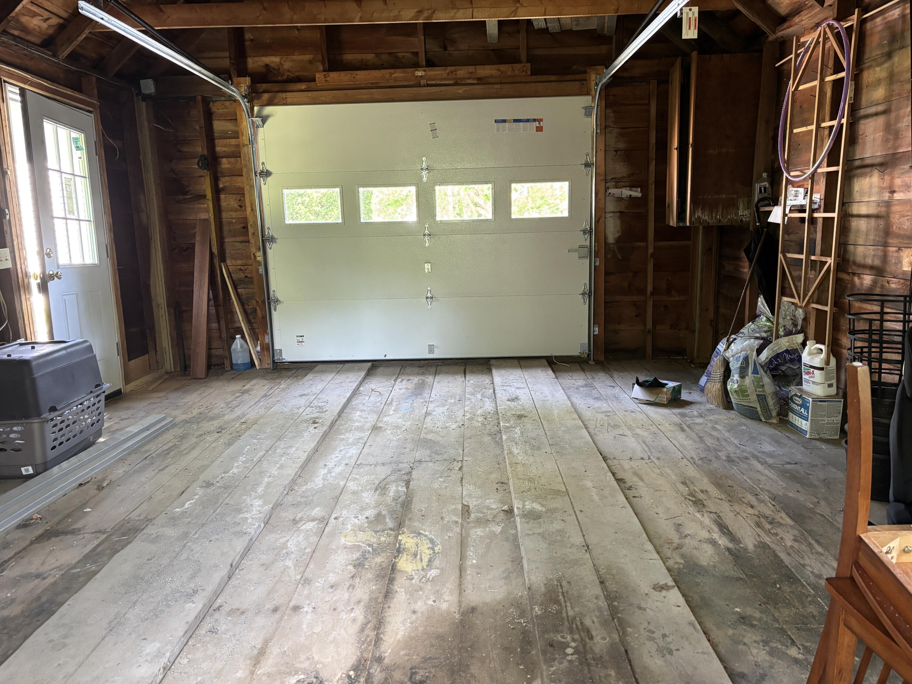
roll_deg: +2.0
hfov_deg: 67.3
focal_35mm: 26
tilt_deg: -7.6
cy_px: 342
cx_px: 456
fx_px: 685
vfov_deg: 53.1
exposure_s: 1/60
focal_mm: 5.96
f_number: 1.6
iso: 400
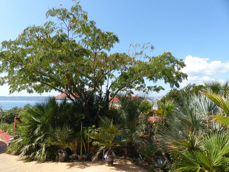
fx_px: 165
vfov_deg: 54.9
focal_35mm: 25
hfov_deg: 69.4
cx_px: 114
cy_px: 86
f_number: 4
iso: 100
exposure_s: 1/500
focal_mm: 4.5
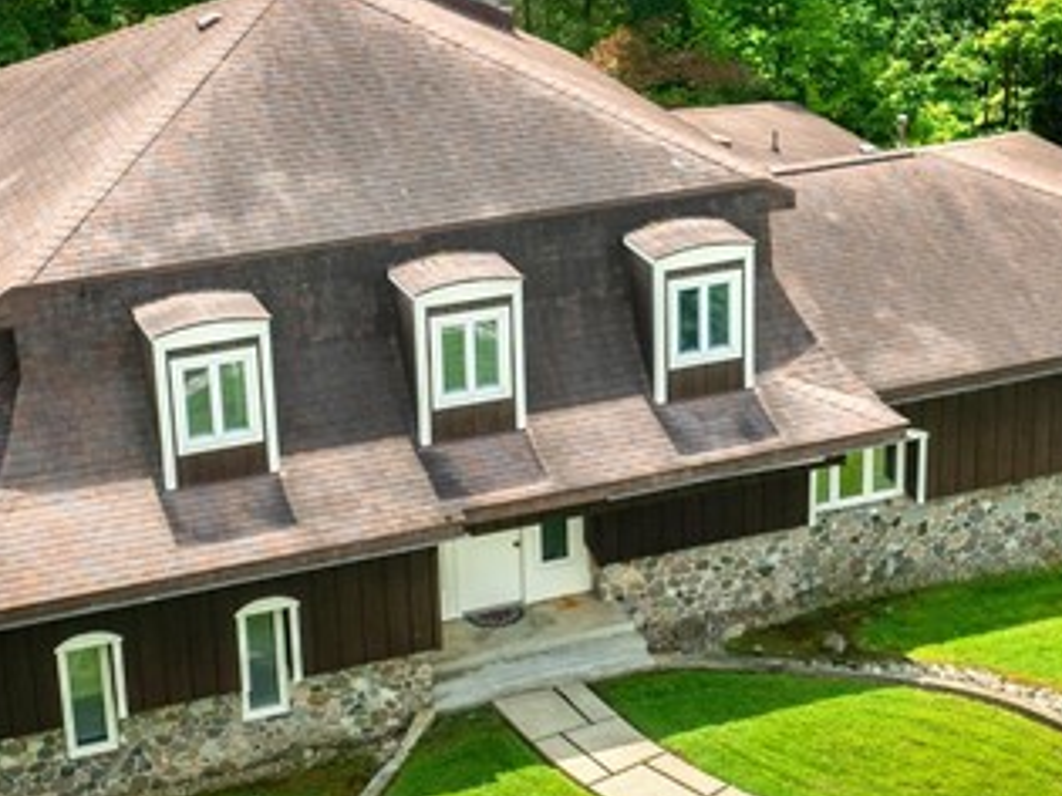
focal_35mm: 78
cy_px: 283
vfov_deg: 18.8
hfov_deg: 24.9
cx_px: 684
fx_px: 2392
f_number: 2.8
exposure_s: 1/640
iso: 150
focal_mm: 12.29
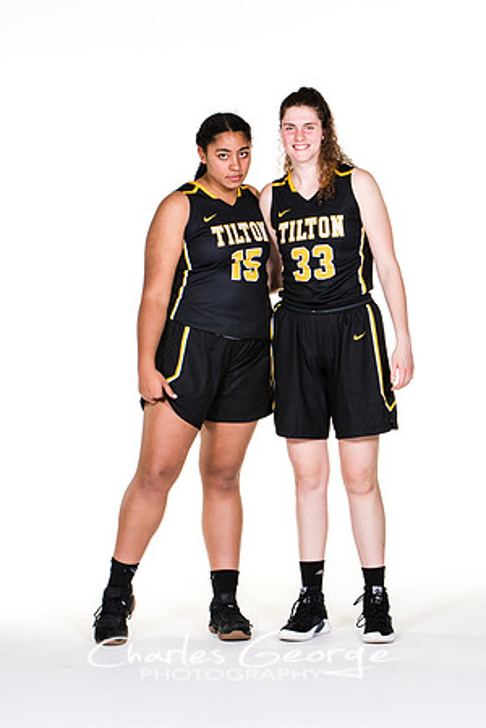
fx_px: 2612
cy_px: 364
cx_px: 243
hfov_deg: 10.6
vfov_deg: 15.9
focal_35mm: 129
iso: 200
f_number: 6.3
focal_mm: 86
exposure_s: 1/160
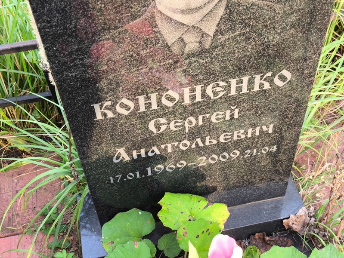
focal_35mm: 50
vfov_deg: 29.1
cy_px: 129
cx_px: 172
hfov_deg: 38.2
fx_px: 497
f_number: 1.7
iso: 80
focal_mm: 4.71
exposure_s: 1/50
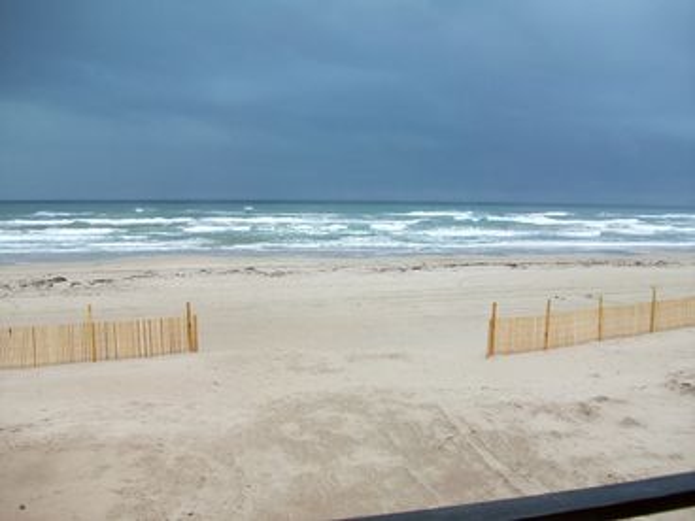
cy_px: 260
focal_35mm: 34
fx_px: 683
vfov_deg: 41.8
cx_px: 348
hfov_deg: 54.0
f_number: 2.8
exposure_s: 1/101
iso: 80
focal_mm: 5.7
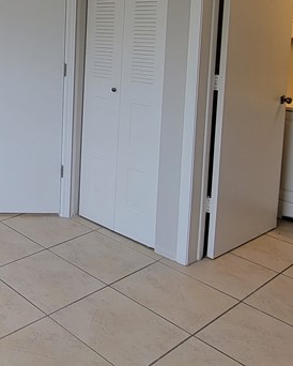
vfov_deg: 44.9
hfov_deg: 32.9
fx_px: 412
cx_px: -50
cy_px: 61
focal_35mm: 38
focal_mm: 2.2
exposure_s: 1/60
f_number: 2.2
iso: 64
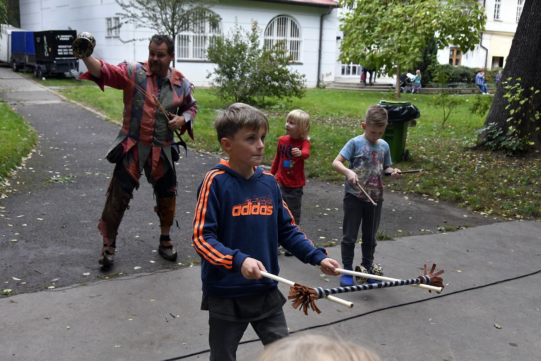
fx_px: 586
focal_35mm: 39
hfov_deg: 49.6
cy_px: 180
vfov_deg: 34.2
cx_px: 270
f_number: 5.6
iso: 1000
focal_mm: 26
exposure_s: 1/400
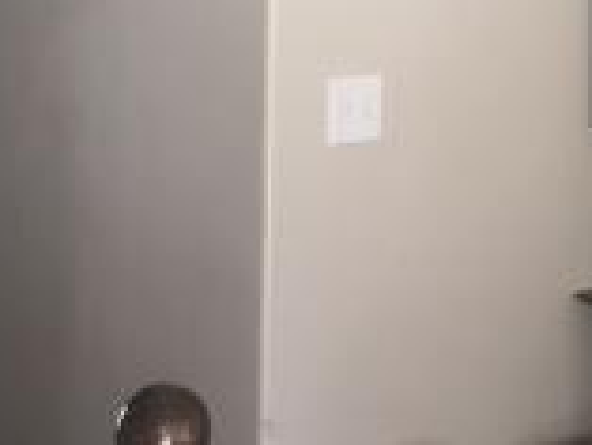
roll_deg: +0.5
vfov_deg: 12.4
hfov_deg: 17.0
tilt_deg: +1.9
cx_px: 558
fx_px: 1951
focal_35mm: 114
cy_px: -215
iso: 25
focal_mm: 4
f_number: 1.8
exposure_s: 1/16
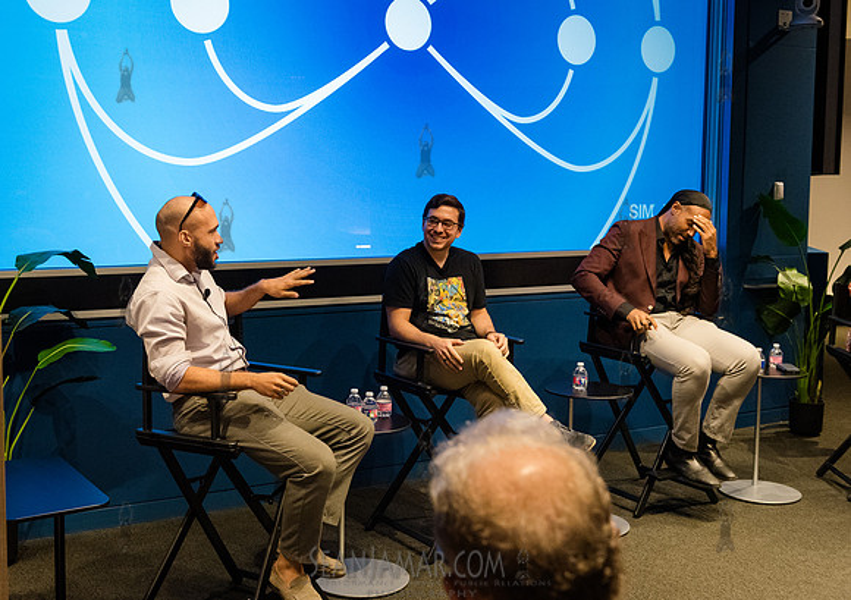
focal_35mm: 42
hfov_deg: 45.9
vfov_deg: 33.3
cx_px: 350
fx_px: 1001
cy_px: 267
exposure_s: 1/250
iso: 6400
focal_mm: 35
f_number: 3.5
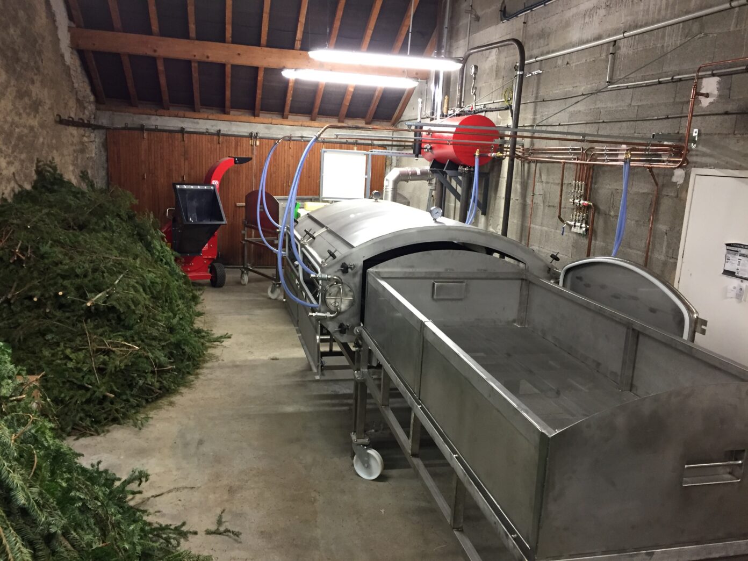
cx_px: 374
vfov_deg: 48.2
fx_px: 627
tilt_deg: -12.5
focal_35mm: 29
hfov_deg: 61.7
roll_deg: -3.2
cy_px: 280
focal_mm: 4.15
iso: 200
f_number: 2.2
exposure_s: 1/33
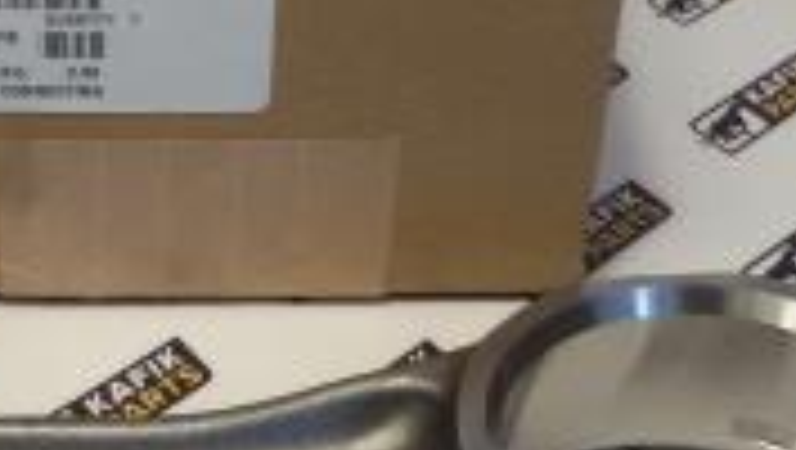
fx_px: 2176
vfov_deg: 11.8
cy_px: 151
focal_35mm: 103
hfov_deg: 20.6
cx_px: 211
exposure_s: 1/33
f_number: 2.4
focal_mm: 2.93
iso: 40
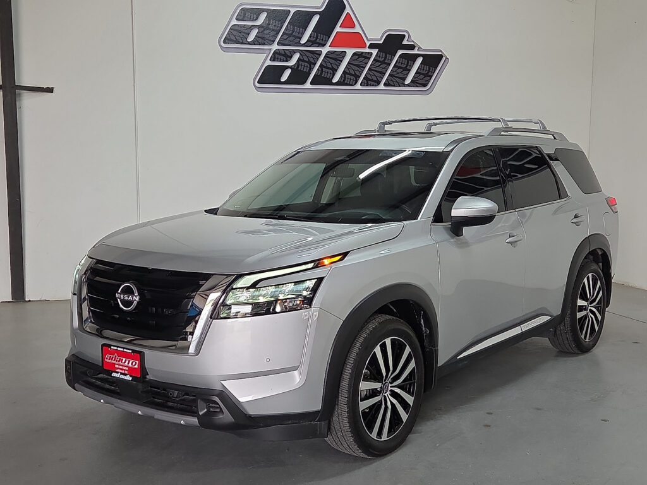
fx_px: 822
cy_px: 242
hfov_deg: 42.9
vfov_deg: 32.9
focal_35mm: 44
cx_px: 324
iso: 52
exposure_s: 1/59.2
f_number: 1.8
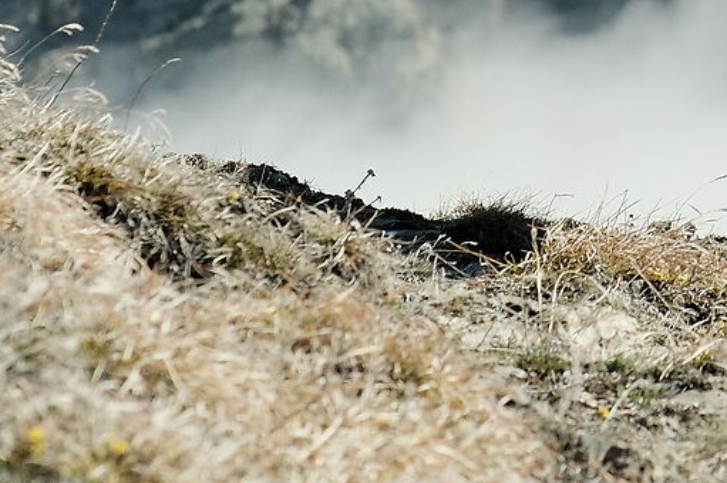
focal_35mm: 531
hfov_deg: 3.9
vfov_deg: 2.6
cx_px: 1016
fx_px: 10716
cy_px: -303
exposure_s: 1/1000
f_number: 6.3
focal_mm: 75
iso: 500
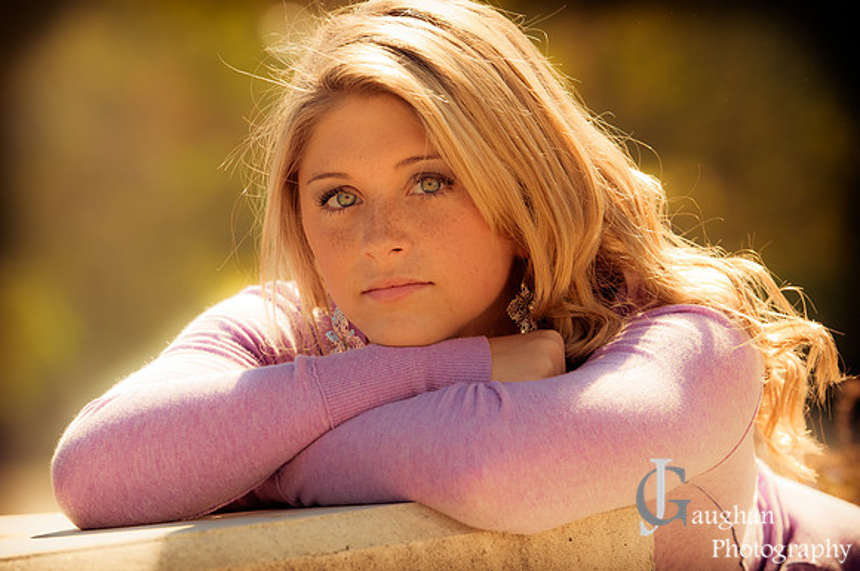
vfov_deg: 4.9
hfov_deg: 7.4
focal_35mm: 278
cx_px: 430
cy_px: 286
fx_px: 6620
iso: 250
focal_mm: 185
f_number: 4
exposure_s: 1/800
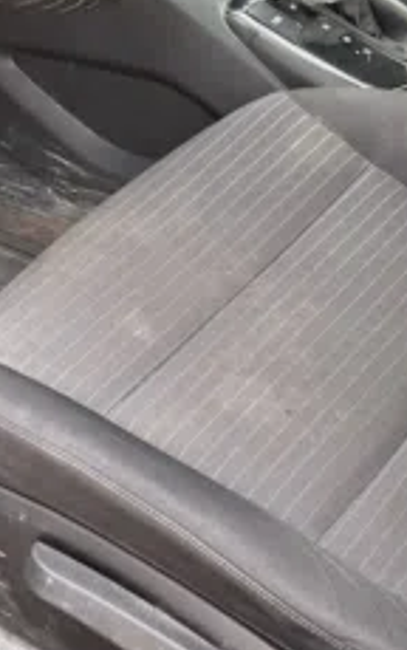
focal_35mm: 118
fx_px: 2092
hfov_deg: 11.1
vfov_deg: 17.0
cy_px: -92
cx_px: 201
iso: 80
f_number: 1.78
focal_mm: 6.86
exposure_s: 1/411
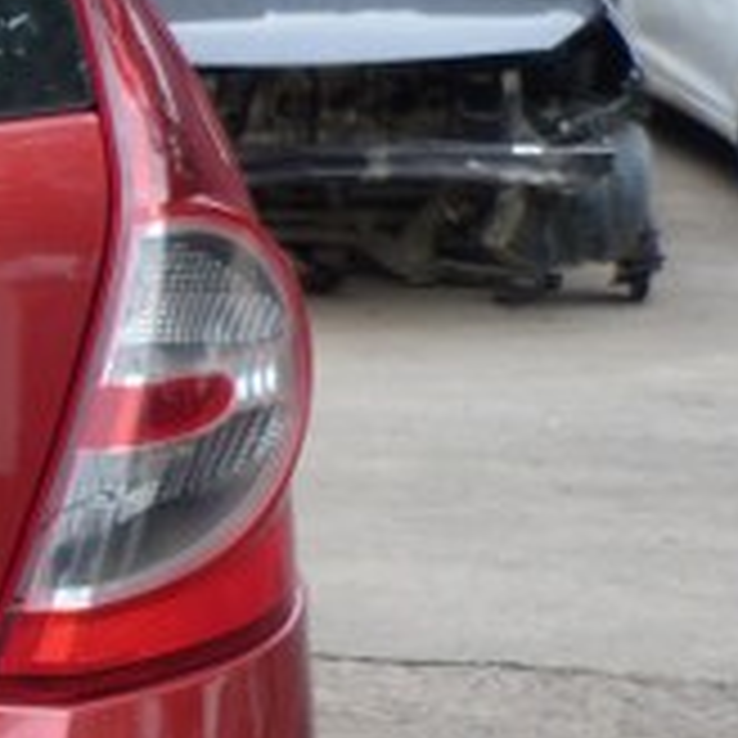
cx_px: -904
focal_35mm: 108
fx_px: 2605
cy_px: 603
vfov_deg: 16.0
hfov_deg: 13.1
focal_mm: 4.5
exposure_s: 1/125
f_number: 2.8
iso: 80
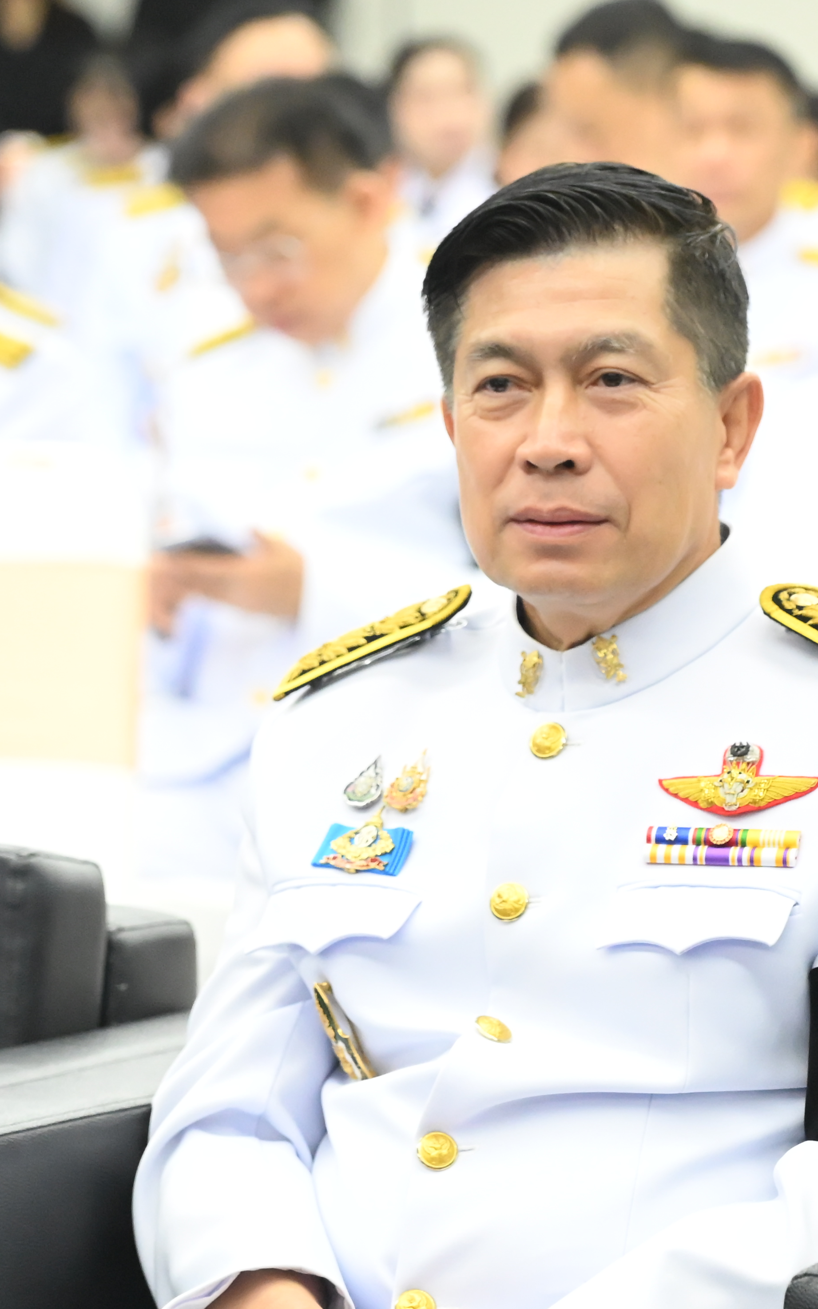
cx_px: 502
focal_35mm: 251
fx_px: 8952
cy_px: 865
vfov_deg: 8.4
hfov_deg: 5.2
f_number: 4
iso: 6400
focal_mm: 120
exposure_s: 1/320
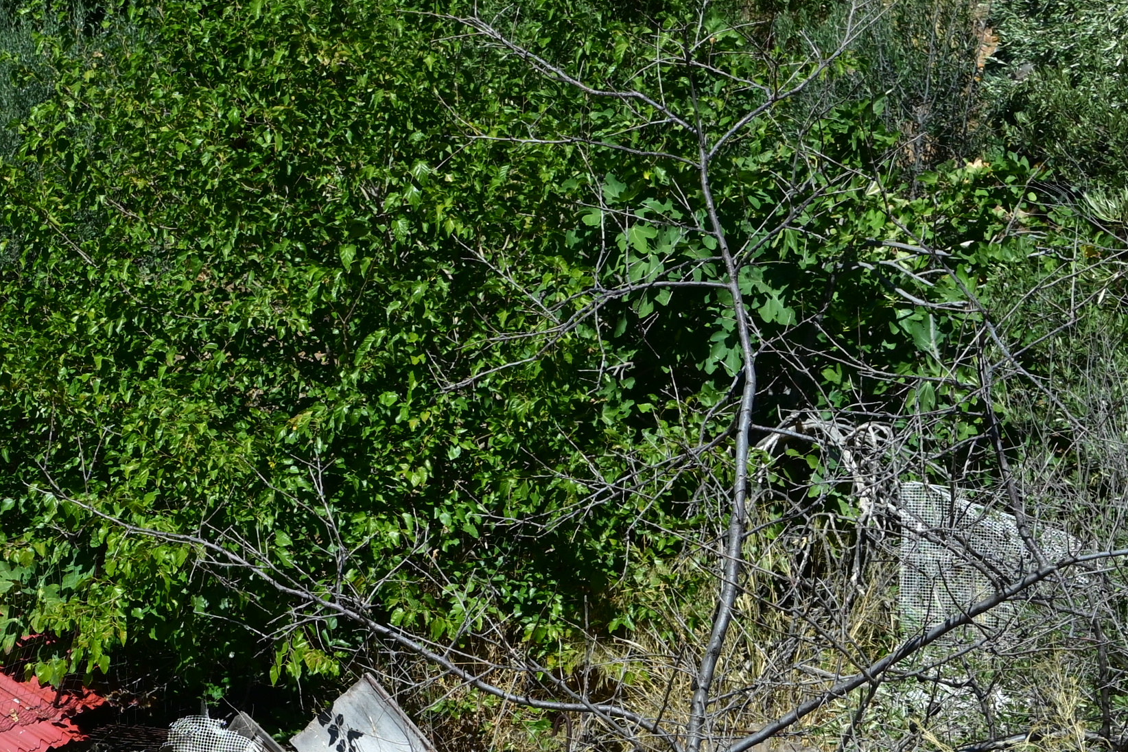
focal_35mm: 162
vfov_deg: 8.3
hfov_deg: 12.3
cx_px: -285
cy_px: 1133
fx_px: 5076
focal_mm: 43
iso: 200
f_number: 9
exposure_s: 1/500
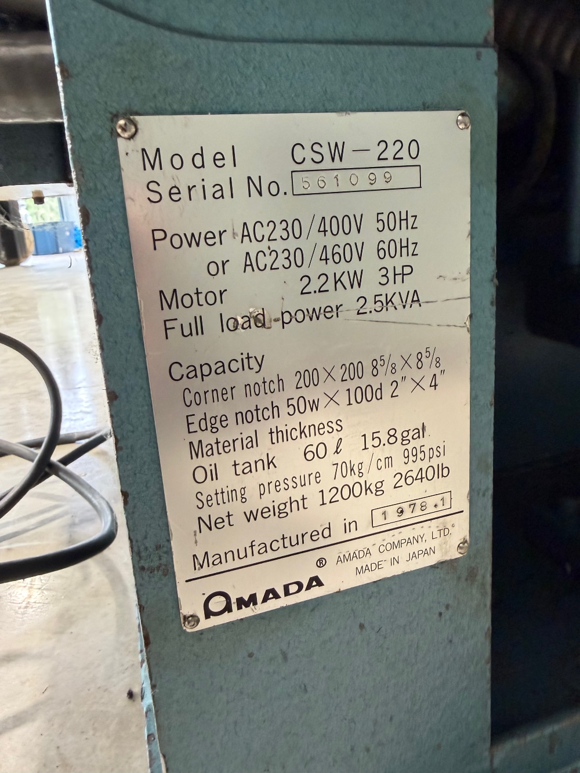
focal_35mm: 24
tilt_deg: -14.3
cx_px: 290
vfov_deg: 71.6
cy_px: 386
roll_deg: +4.1
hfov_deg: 56.8
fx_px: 536
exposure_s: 1/64
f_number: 2.2
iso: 320
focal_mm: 2.22
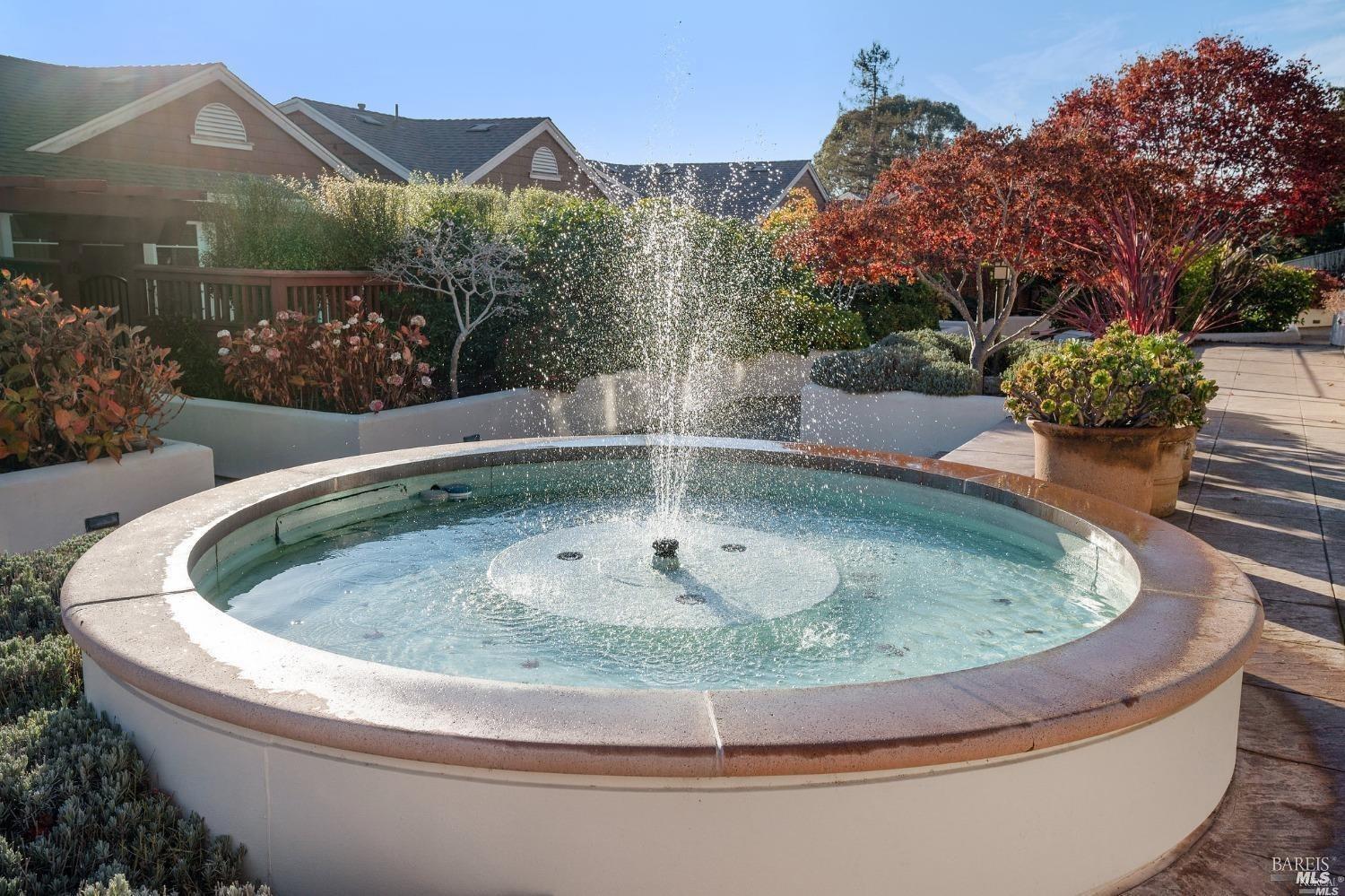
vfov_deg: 43.6
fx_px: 1120
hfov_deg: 61.9
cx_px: 672
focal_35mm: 30
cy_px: 448
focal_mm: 30
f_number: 8
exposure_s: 1/640
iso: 160
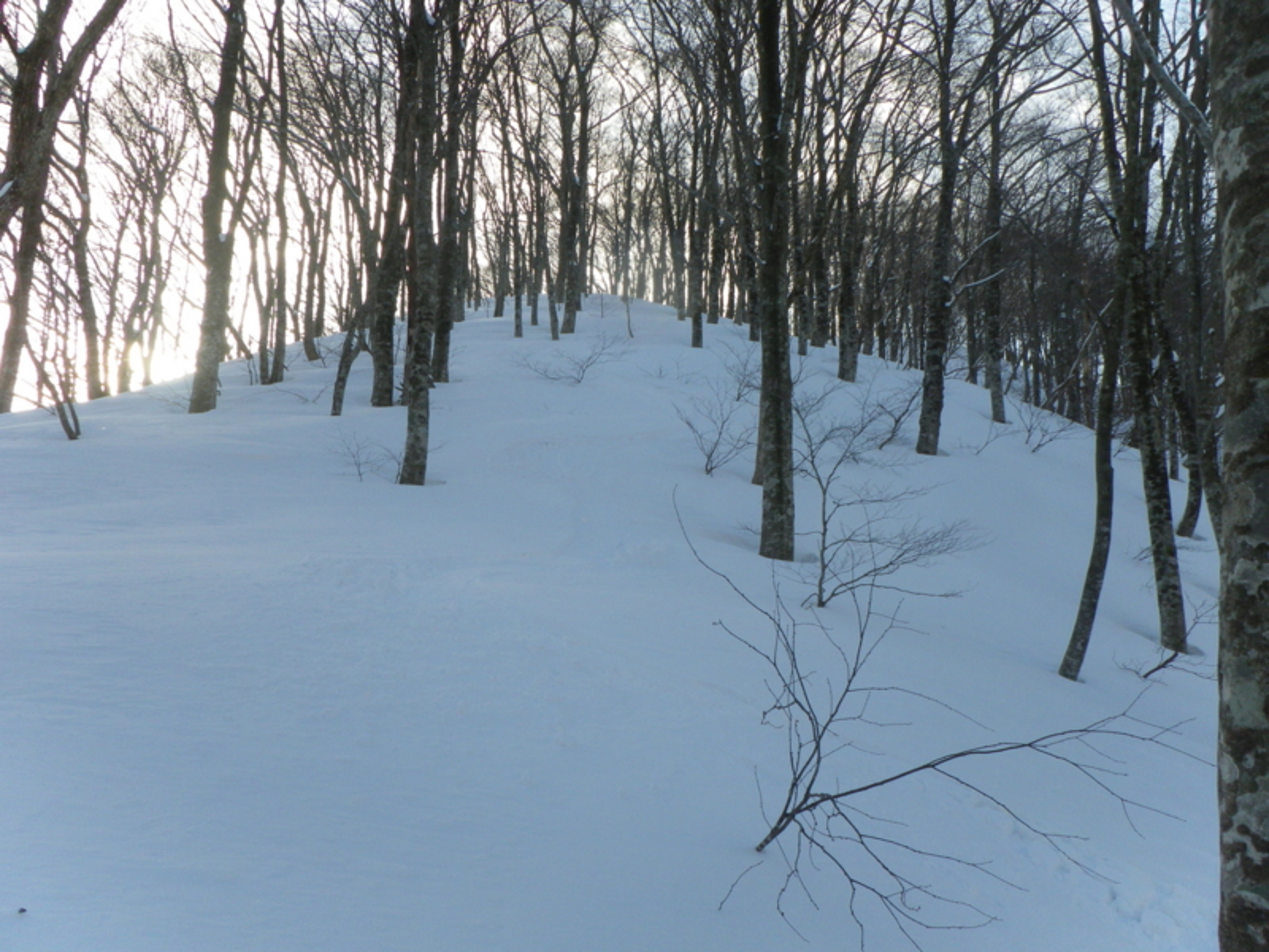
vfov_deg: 40.7
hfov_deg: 52.6
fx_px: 1283
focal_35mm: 35
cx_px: 634
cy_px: 476
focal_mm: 6.2
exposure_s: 1/125
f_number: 6.3
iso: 64
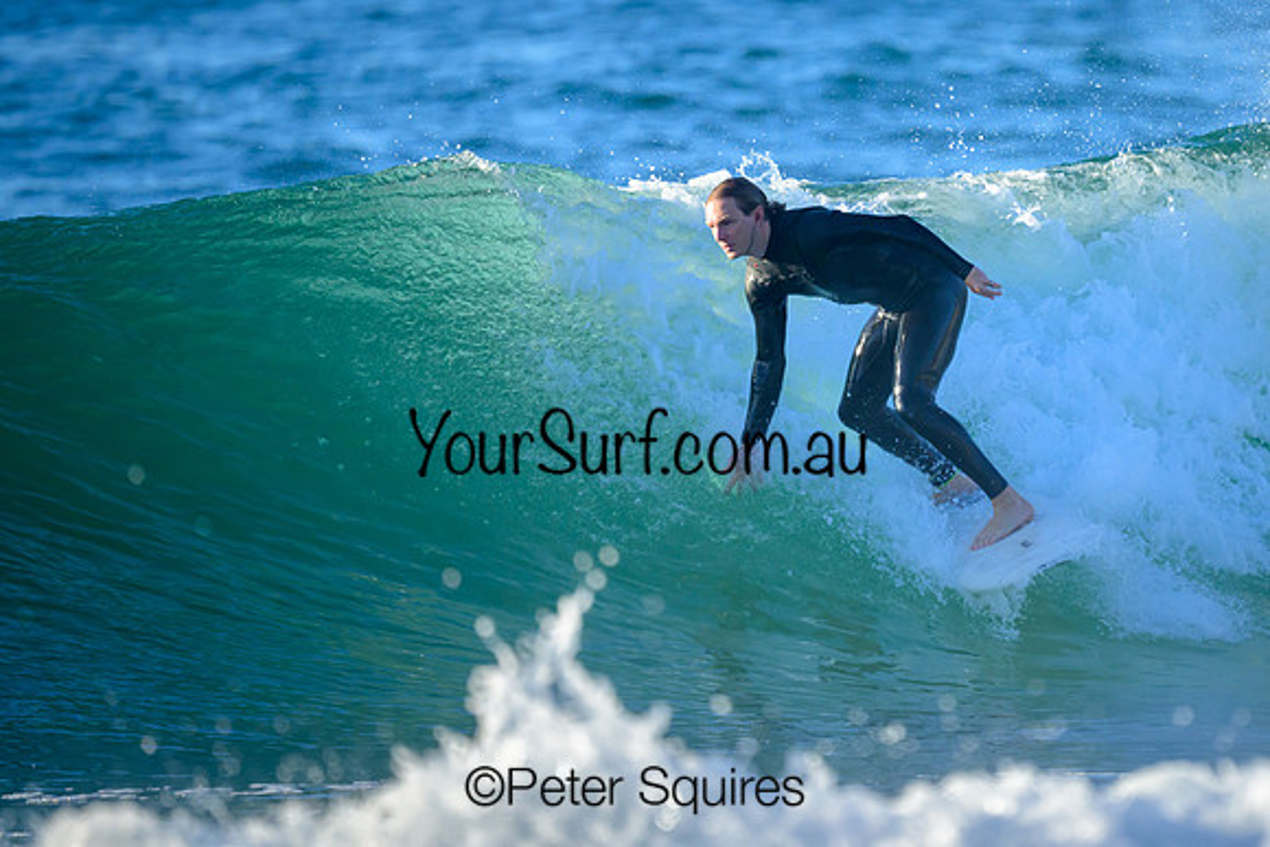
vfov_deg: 1.3
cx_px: 831
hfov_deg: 1.9
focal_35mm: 1082
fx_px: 38180
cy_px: 275
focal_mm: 800
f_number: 6.3
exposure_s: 1/2000
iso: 900
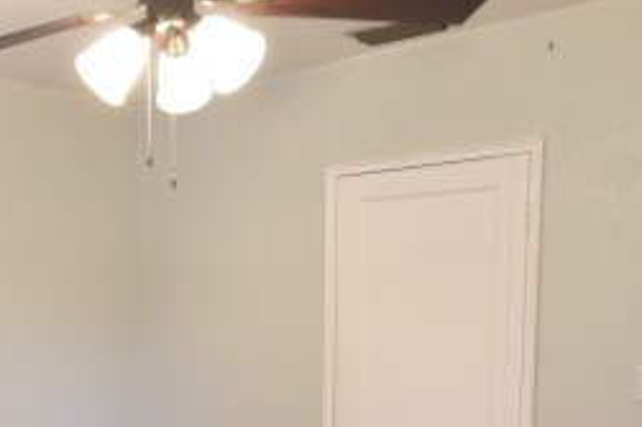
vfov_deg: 30.1
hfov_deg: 42.6
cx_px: 95
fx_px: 766
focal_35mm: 43
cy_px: 366
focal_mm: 10
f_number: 3.5
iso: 800
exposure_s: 1/30
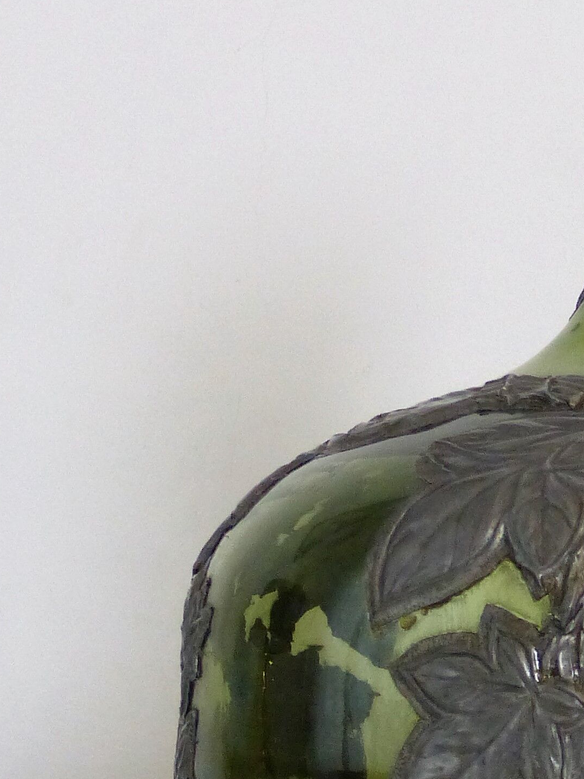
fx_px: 4183
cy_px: 774
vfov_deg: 10.5
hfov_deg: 7.9
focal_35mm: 186
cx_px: 691
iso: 400
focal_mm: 11.4
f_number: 2.8
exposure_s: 1/50
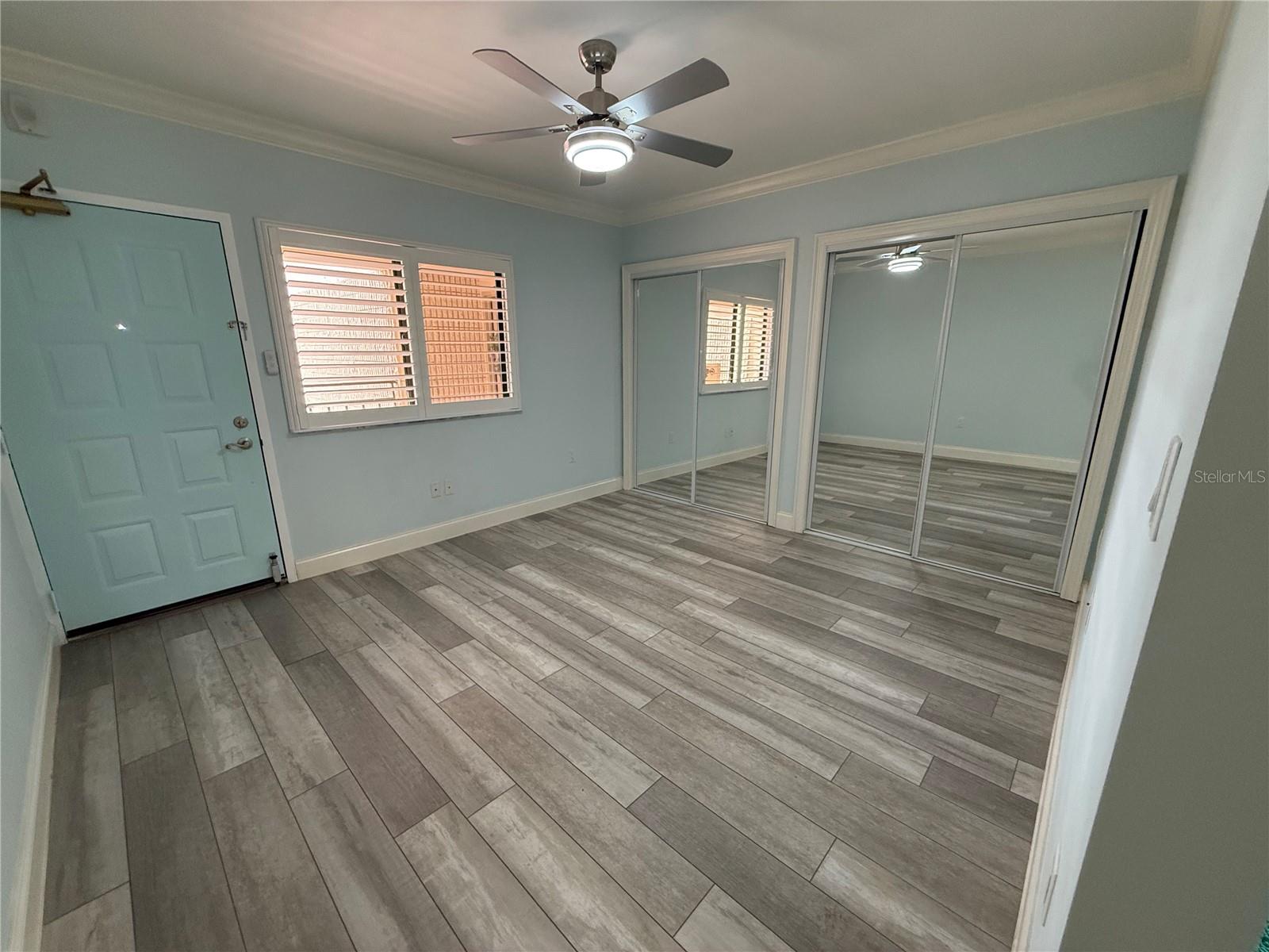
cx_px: 634
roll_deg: -0.6
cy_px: 476
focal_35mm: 14
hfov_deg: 102.1
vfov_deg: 85.7
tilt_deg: -14.2
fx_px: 513
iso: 400
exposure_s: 1/120
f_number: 2.2
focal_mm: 2.22
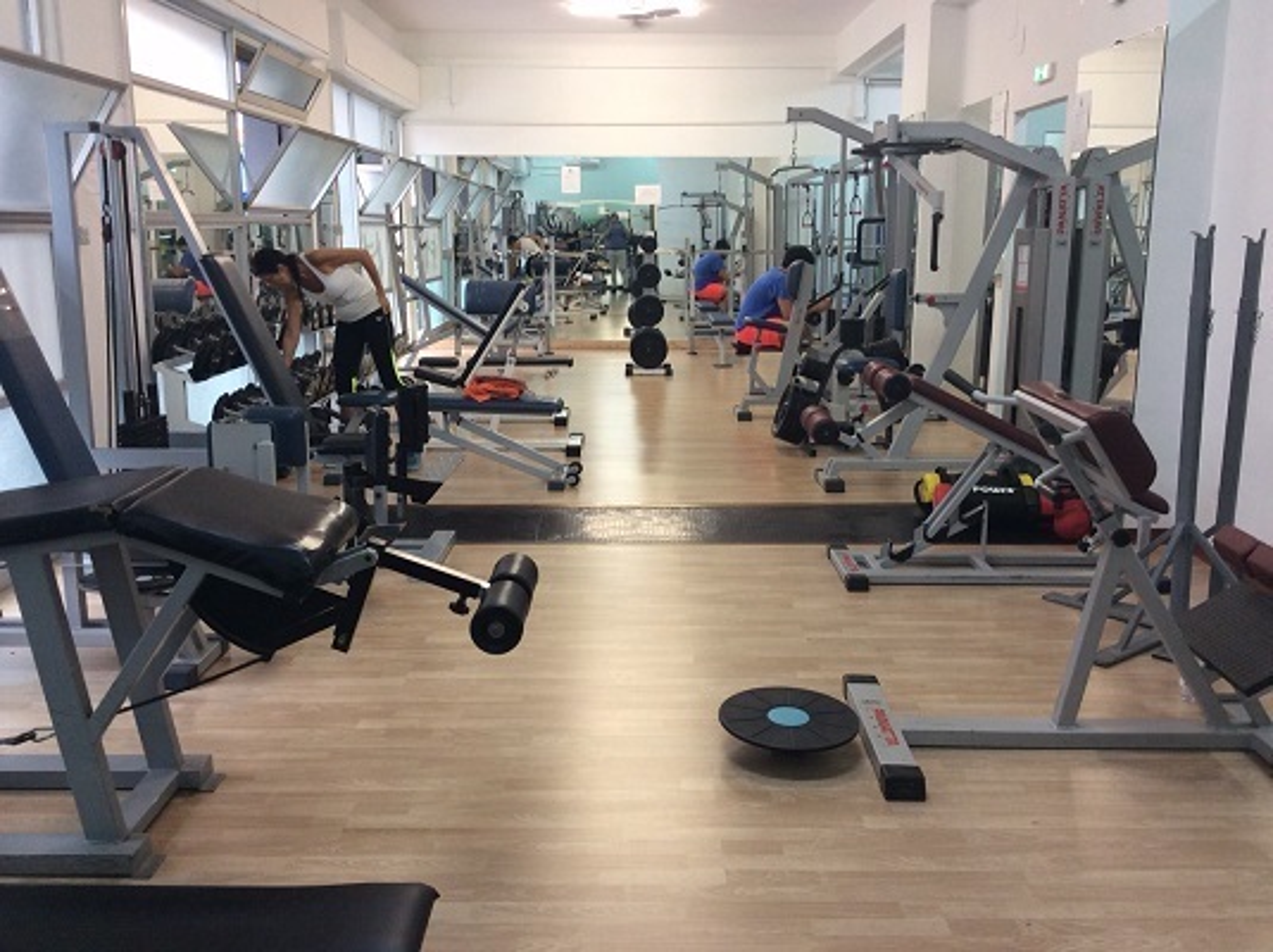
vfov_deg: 44.1
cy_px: 476
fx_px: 1175
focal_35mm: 32
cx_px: 636
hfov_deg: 56.9
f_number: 2.4
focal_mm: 3.3
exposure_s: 1/25
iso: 64
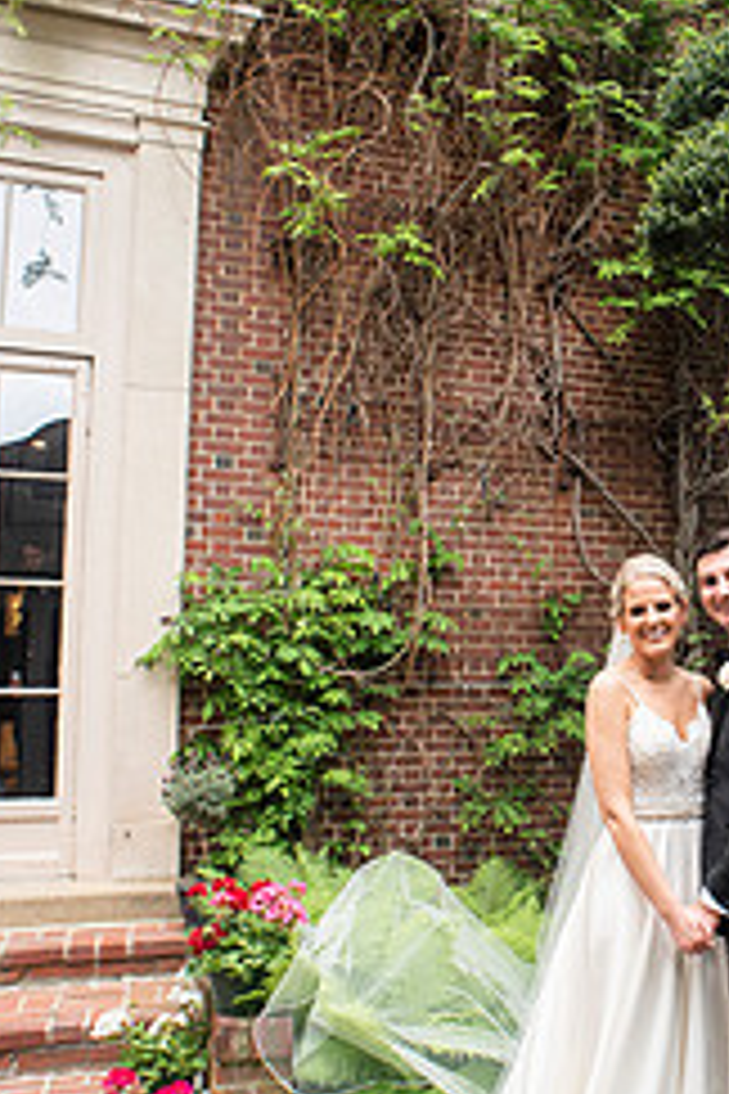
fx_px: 1124
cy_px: 612
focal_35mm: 37
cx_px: 644
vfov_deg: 51.8
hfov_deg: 34.1
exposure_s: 1/125
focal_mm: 20
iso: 400
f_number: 3.5
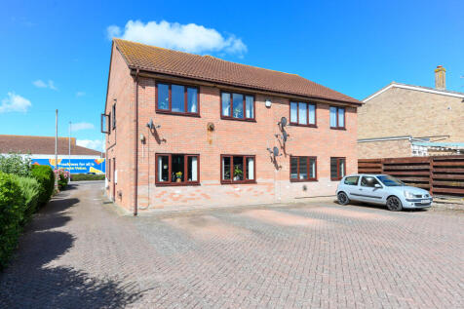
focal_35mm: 22
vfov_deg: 57.2
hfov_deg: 78.6
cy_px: 154
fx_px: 283
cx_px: 232
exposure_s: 1/1250
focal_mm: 22
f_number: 6.3
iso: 320
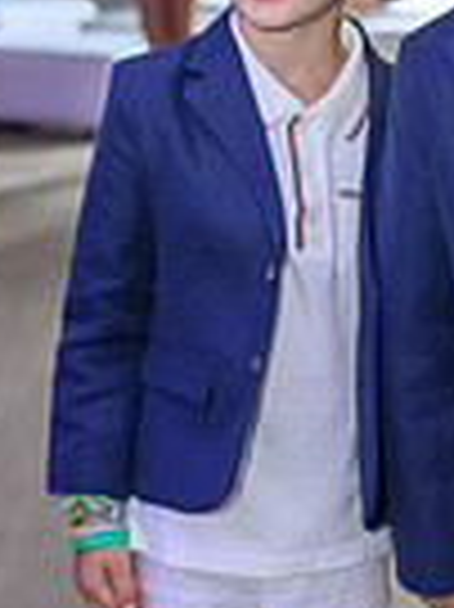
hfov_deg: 13.0
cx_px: 499
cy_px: 392
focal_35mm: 112
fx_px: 1962
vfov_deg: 17.6
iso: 1250
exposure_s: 1/160
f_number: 2.8
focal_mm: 35
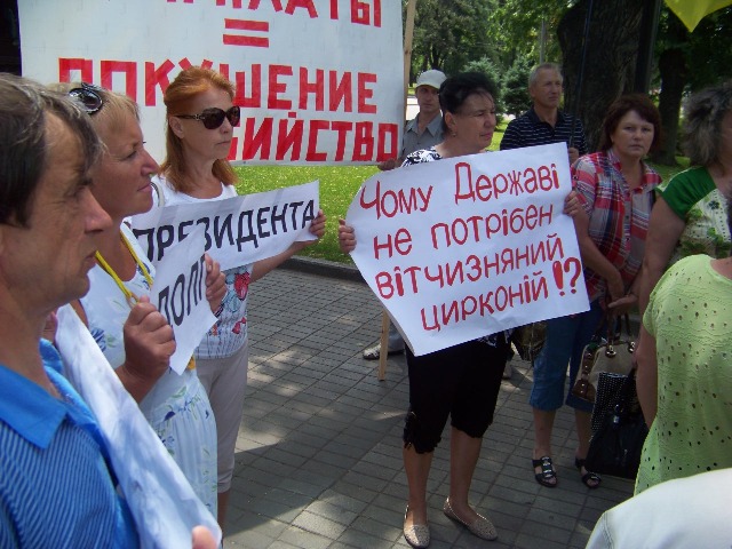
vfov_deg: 39.7
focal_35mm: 36
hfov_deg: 51.4
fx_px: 761
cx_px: 366
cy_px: 274
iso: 71
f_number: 2.8
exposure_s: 1/500
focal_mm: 5.85
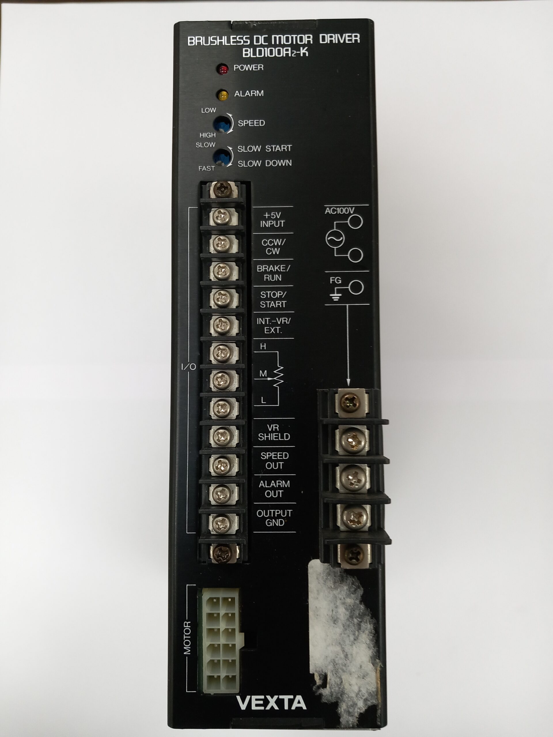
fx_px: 575
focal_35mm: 27
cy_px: 368
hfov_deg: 51.4
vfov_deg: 65.3
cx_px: 276
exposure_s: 1/50
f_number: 1.8
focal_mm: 4
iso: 100
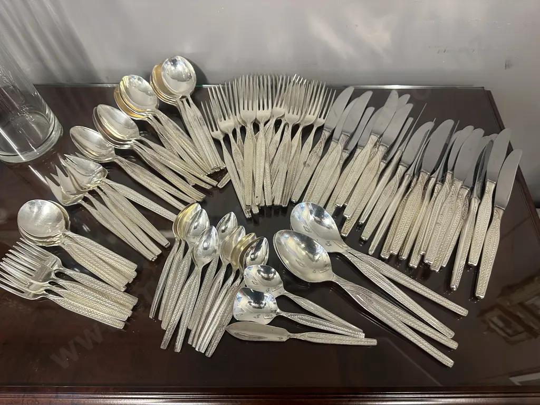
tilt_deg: -59.8
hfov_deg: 71.6
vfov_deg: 56.8
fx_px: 374
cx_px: 270
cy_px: 202
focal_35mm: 24
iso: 320
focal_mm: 6.86
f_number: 1.78
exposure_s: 1/50
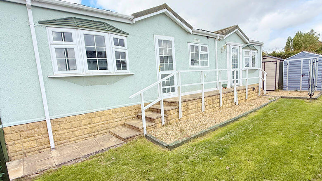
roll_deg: +4.1
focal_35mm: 20
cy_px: 104
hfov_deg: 86.5
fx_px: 171
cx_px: 172
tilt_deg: -7.2
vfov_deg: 55.6
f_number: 2.2
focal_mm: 2.22
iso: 50
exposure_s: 1/751
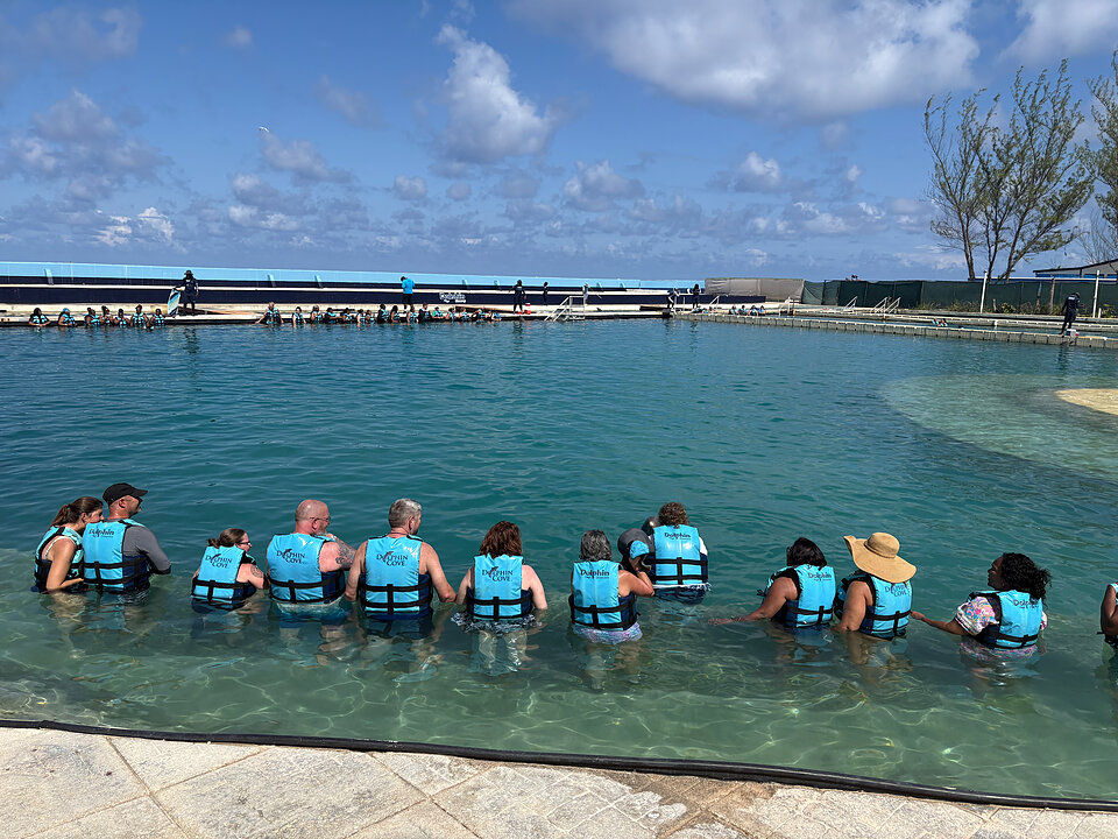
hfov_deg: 67.3
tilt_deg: -8.0
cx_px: 559
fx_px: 840
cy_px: 420
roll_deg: -1.0
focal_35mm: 26
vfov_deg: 53.1
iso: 50
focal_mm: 5.96
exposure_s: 1/6329
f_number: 1.6
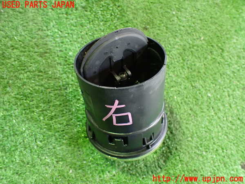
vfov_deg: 46.8
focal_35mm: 30
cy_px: 92
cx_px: 122
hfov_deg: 60.0
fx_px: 212
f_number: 2.3
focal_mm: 5.4
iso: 800
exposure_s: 1/30
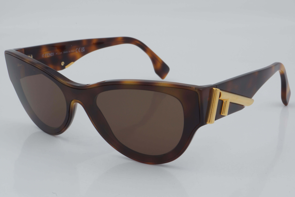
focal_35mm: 75
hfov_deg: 27.0
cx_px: 148
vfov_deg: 18.2
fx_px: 615
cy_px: 98
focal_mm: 50
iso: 100
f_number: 32
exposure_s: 1/4
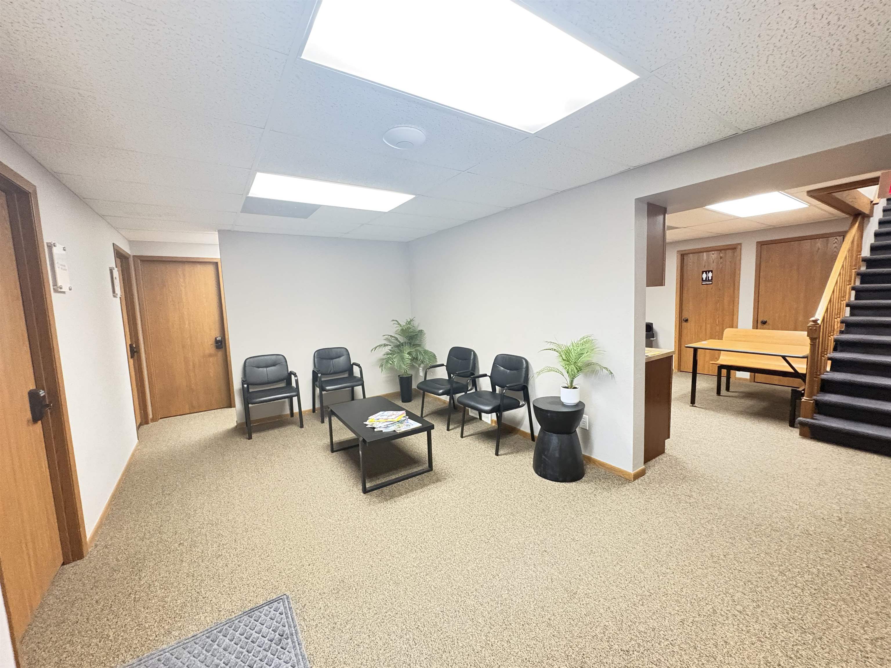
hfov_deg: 102.1
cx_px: 446
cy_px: 334
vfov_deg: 85.7
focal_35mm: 14
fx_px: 360
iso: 1000
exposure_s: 1/40
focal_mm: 2.22
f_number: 2.2
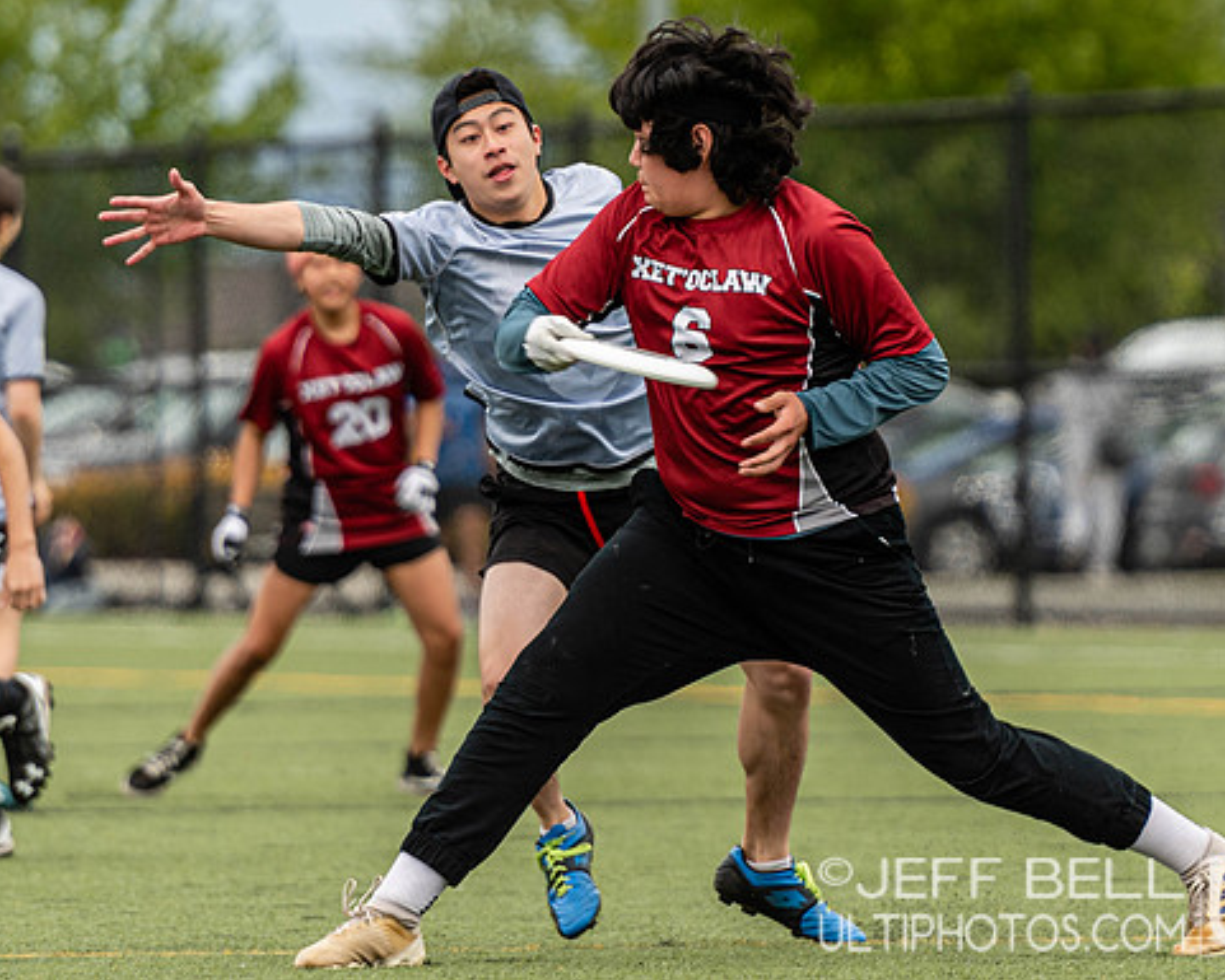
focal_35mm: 558
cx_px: 860
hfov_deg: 3.5
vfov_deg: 2.8
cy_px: 400
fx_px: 20235
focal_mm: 200
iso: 100
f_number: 2.8
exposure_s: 1/1000
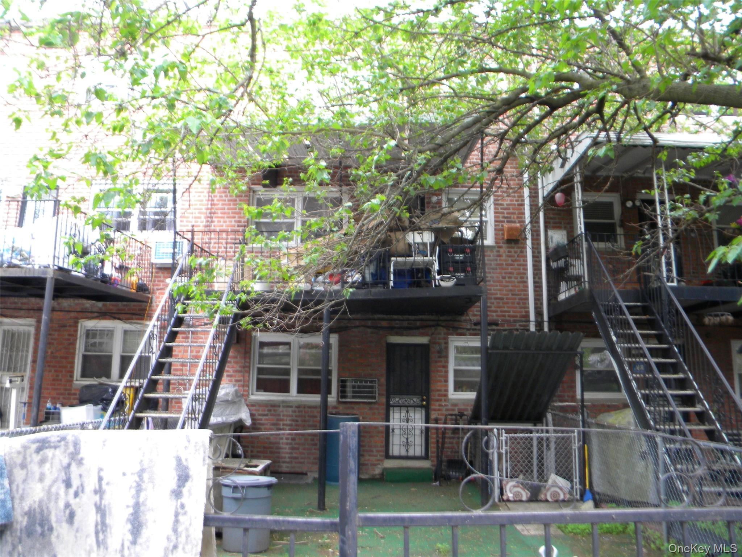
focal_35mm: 28
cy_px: 278
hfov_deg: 63.4
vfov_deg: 49.7
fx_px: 600
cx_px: 371
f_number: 3.5
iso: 140
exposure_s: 1/59.8
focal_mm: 5
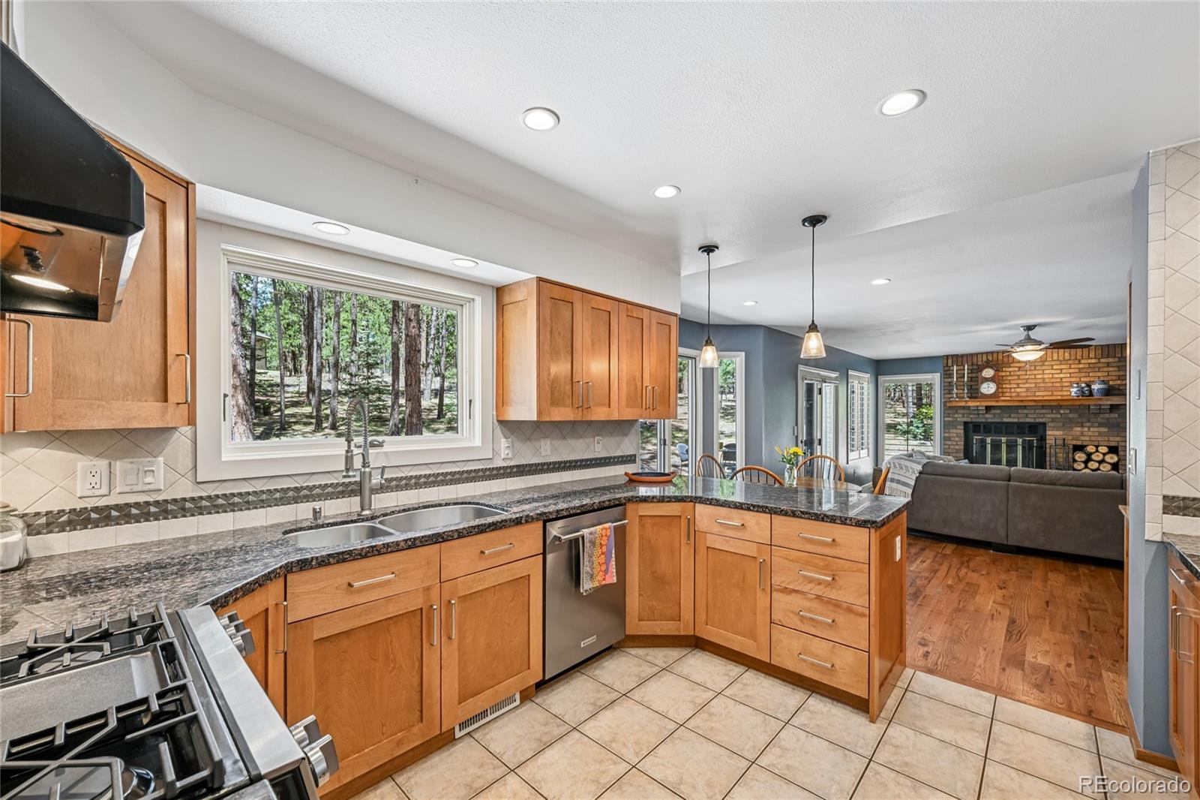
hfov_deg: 104.3
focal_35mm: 14
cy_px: 400
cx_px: 600
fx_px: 467
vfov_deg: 81.2
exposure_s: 1/15
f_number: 10
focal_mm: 14
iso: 400
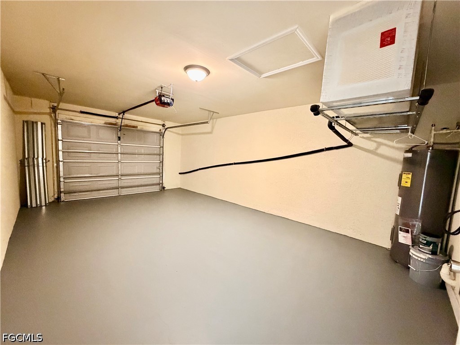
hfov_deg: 102.1
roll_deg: -2.7
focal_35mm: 14
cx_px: 230
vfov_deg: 85.7
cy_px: 172
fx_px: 186
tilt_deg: -5.5
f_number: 2.2
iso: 1250
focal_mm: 2.22
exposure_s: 1/60
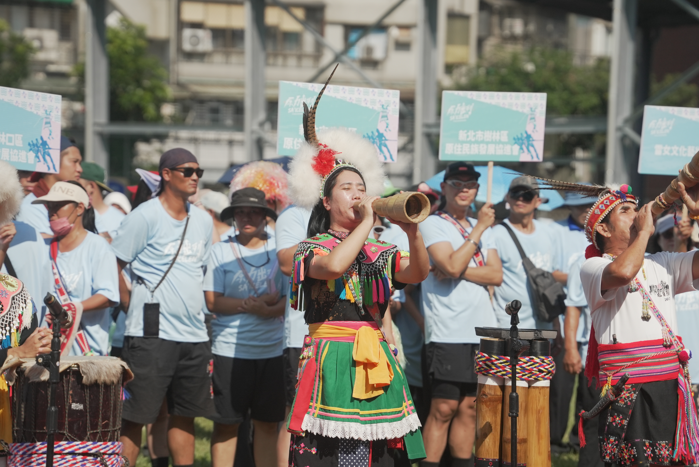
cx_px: 350
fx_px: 3497
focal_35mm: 180
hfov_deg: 11.4
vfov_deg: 7.6
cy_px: 234
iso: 800
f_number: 5.6
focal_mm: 180
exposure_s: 1/4000
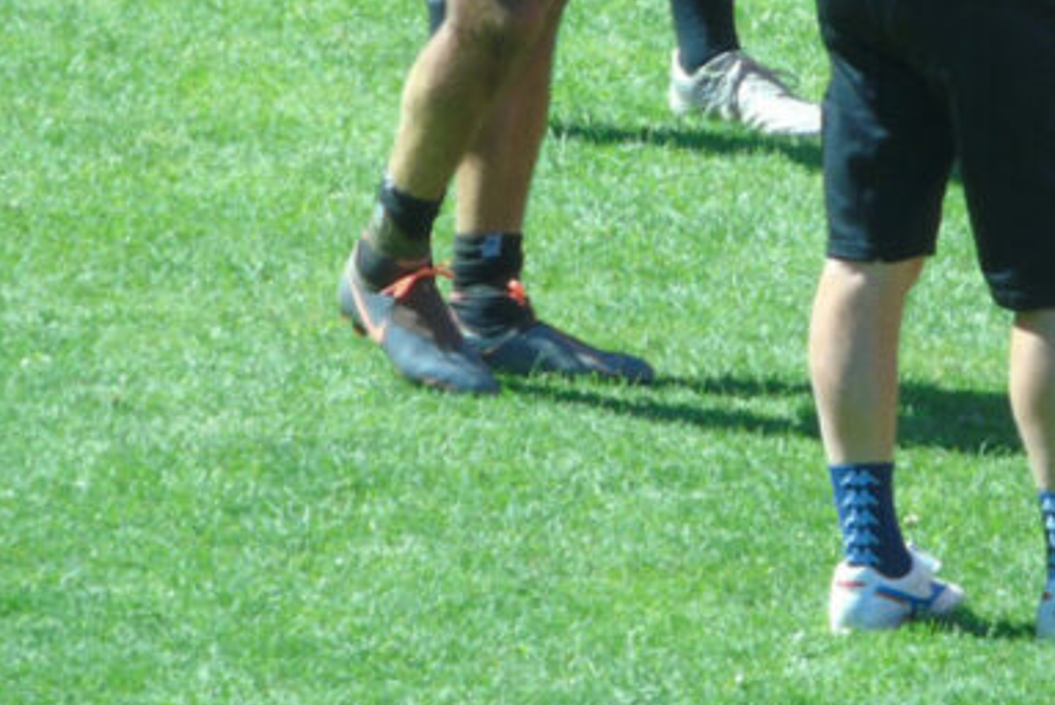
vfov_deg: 0.7
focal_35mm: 2003
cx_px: 1011
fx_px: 58742
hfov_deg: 1.0
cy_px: -333
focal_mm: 129
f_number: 6
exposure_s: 1/100
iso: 100
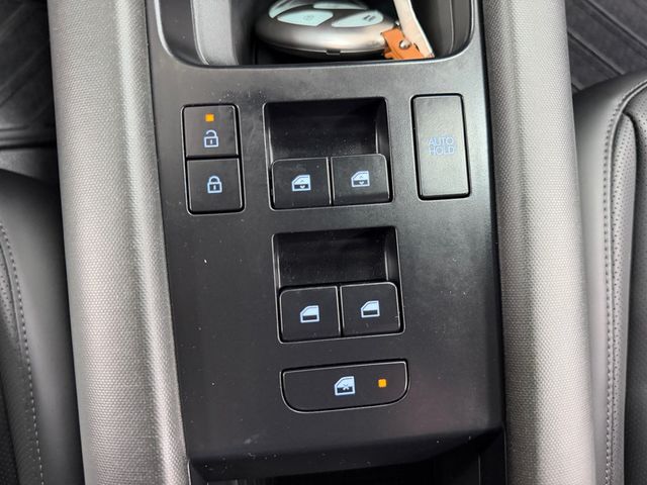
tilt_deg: -83.4
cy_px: 242
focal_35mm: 24
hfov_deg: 71.6
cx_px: 324
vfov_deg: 56.8
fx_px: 449
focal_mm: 6.76
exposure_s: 1/40
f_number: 1.78
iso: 800
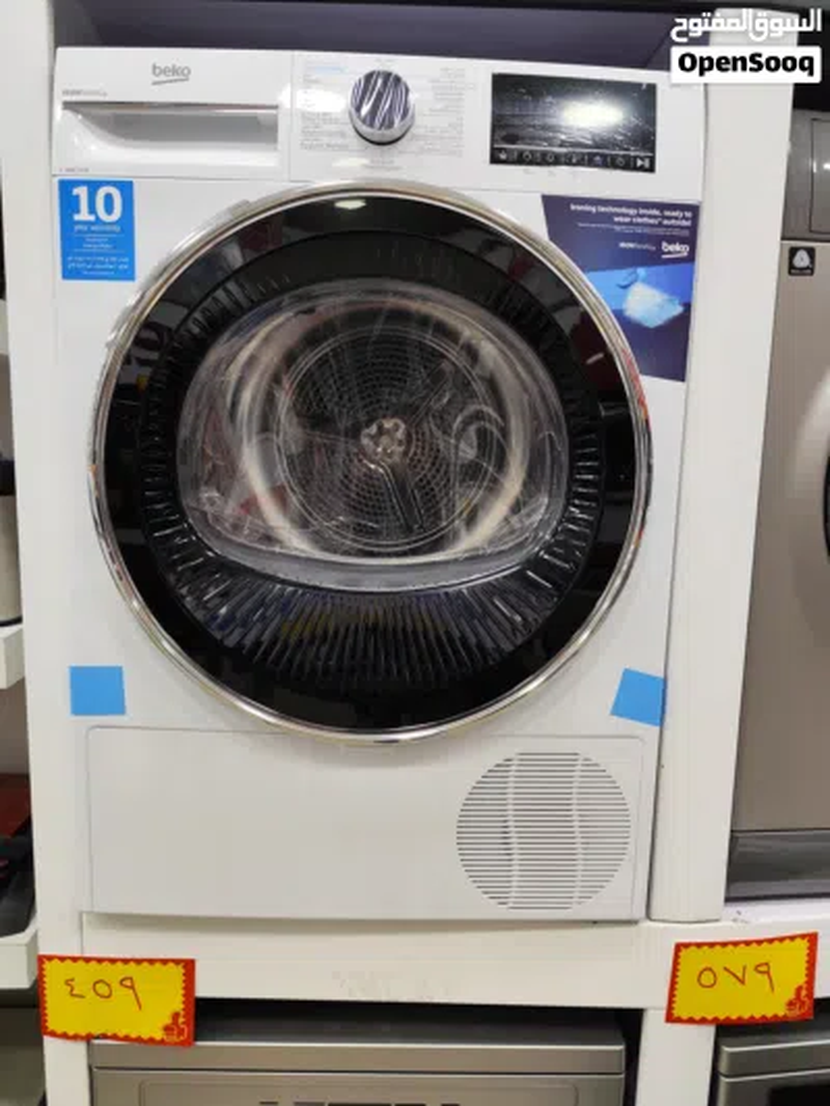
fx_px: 735
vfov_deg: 73.9
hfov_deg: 58.9
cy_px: 553
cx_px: 415
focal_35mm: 23
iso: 125
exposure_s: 1/100
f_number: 1.65
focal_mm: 6.14
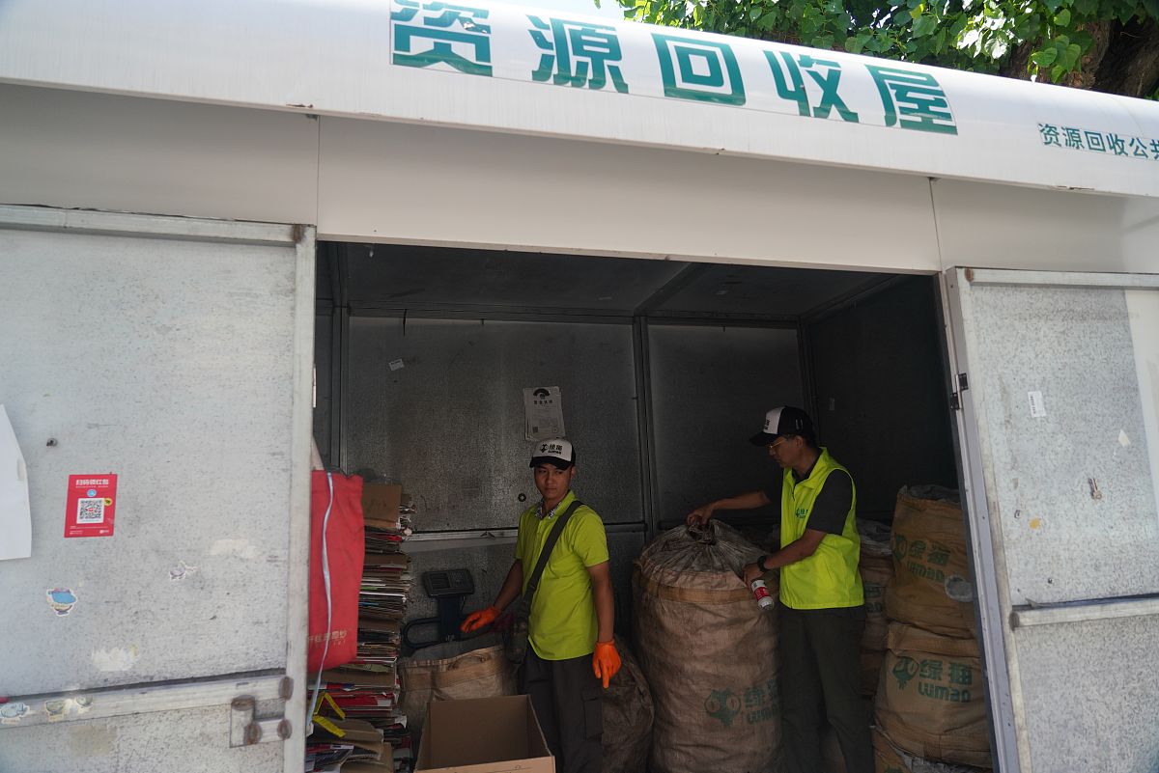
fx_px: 773
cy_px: 386
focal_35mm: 24
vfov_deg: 53.2
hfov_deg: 73.7
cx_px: 580
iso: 1000
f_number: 4
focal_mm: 24
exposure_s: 1/1600
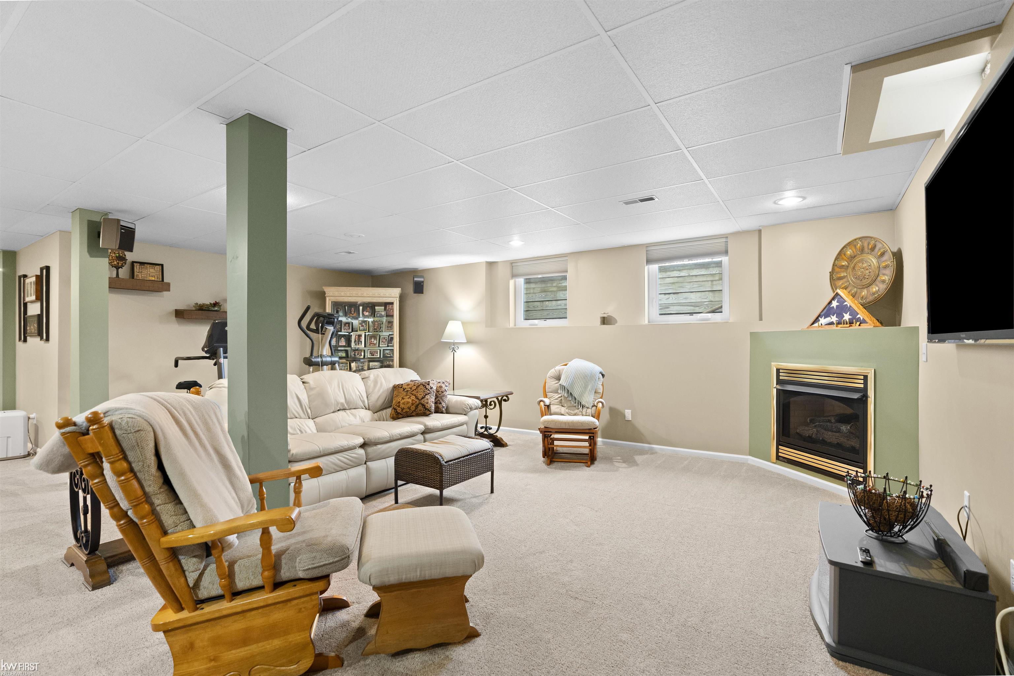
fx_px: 451
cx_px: 507
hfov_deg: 96.7
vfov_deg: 73.7
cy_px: 338
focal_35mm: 16
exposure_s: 1/30
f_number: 3.2
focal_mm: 16
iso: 2000
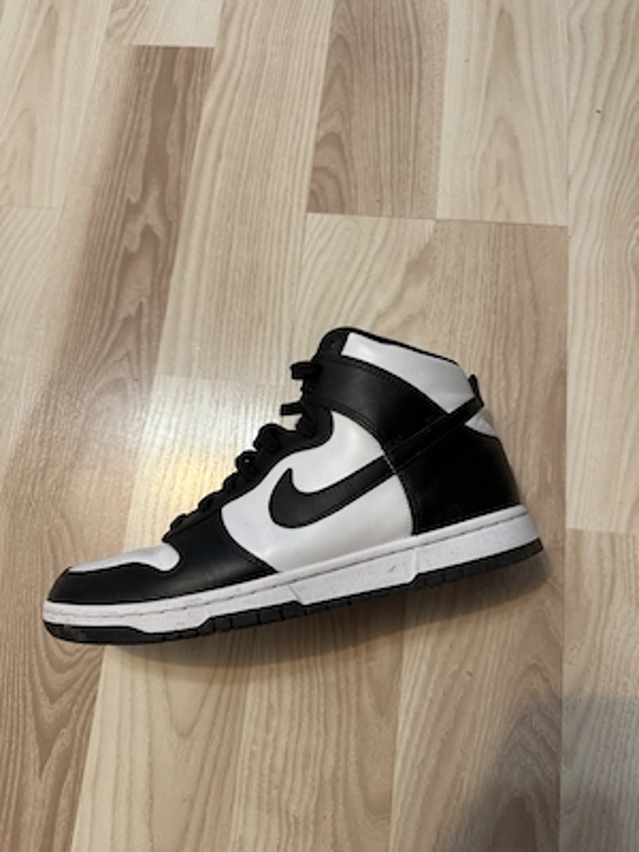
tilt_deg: -76.2
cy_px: 426
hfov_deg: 56.8
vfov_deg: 71.6
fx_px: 591
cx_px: 320
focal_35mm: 24
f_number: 1.78
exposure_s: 1/81
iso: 200
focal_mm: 6.76
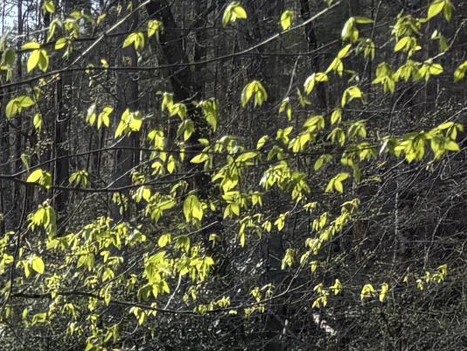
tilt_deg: -8.2
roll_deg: +0.8
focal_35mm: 146
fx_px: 1971
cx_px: -823
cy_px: 915
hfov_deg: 10.5
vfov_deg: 8.9
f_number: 1.6
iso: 50
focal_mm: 5.96
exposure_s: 1/1543
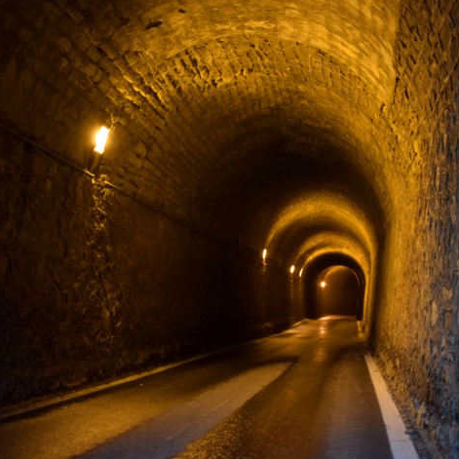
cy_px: 228
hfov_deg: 32.2
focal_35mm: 53
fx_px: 790
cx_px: 293
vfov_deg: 32.4
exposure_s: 1/40
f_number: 4
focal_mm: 27
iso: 800
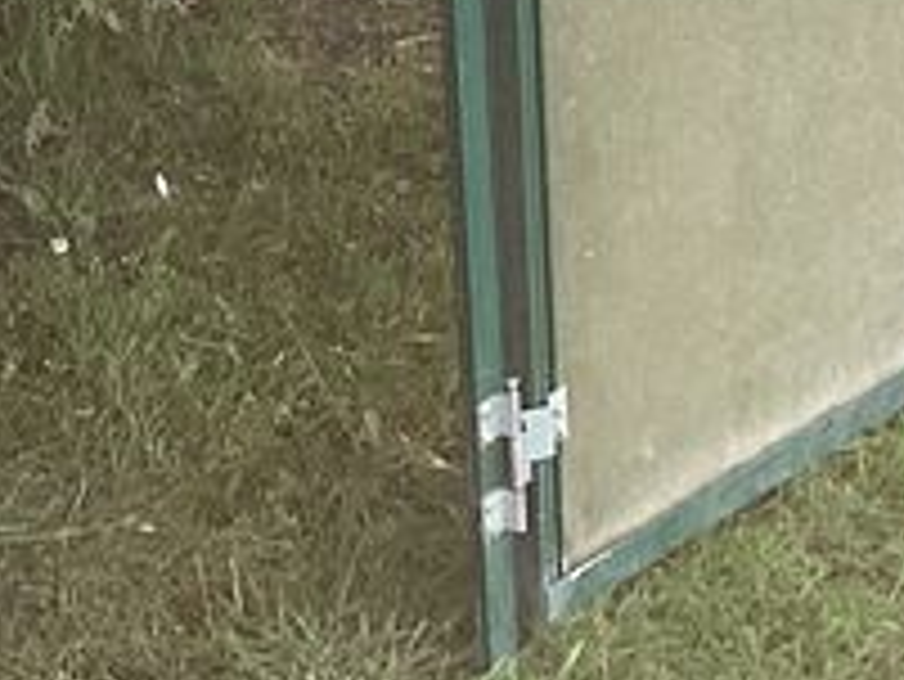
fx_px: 4024
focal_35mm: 154
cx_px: 414
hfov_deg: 12.8
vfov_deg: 8.9
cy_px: -829
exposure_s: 1/120
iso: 50
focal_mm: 3.3
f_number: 2.4
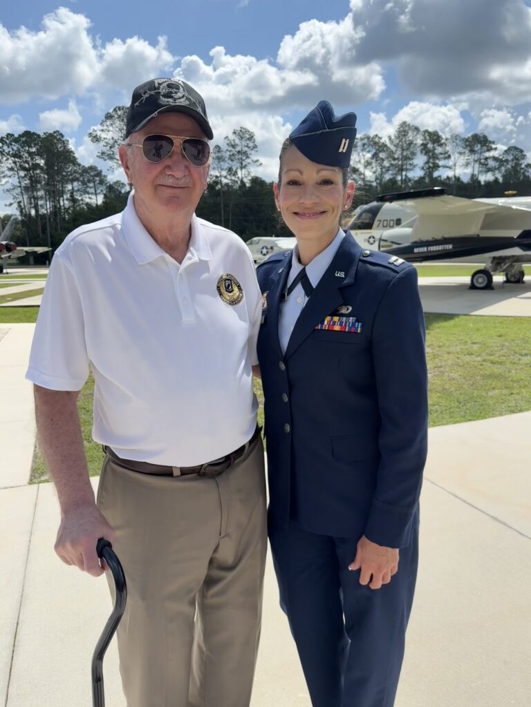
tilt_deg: -11.9
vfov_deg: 71.6
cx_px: 266
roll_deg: -0.8
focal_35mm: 24
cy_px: 354
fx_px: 491
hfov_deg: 56.8
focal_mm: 6.76
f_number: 1.78
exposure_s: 1/6173
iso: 80
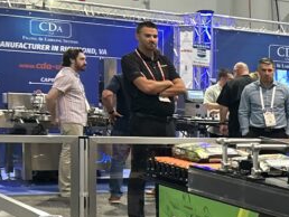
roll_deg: -3.4
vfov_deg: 14.2
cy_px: 206
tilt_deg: -6.9
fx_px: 861
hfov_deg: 15.4
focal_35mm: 103
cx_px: 569
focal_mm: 5.7
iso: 125
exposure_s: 1/60
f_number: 1.5
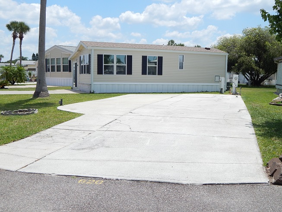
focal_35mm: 43
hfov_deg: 43.8
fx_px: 350
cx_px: 141
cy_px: 106
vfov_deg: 33.6
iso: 125
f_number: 7.1
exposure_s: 1/400
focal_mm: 7.7
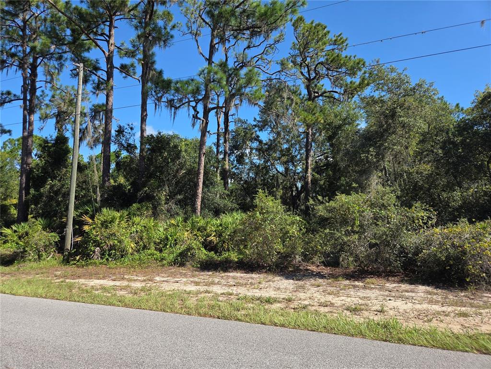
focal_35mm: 23
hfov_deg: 73.9
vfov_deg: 58.9
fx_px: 326
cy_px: 184
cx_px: 246
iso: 80
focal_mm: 5.4
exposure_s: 1/3034
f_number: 1.8
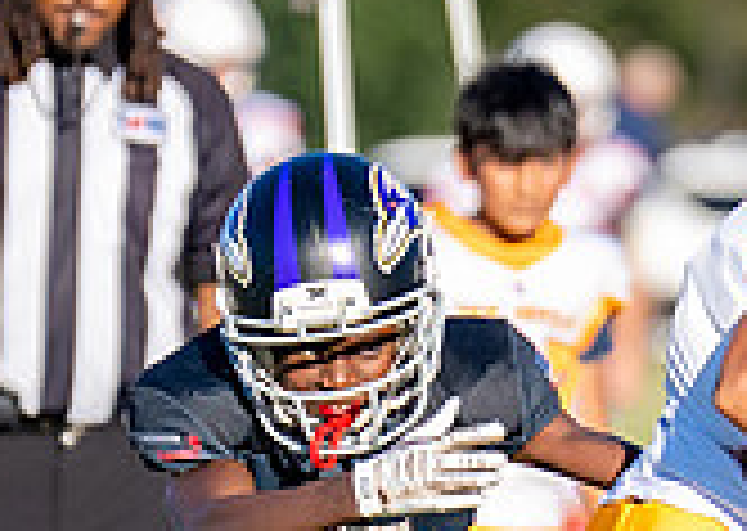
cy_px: 650
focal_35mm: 1761
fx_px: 37300
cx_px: 648
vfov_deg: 0.8
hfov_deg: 1.1
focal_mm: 200
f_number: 2.8
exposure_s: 1/3200
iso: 160
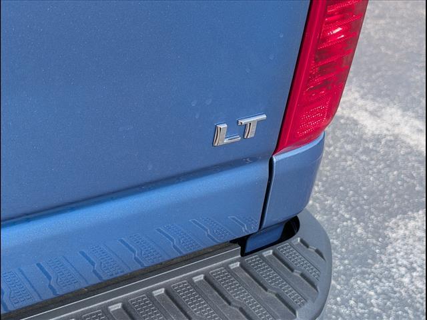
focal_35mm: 49
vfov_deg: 29.7
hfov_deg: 38.9
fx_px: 604
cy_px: 160
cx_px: 214
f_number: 1.68
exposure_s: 1/526
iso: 21
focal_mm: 6.9
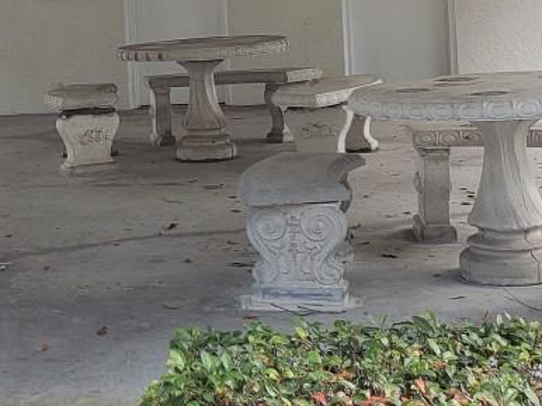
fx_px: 1518
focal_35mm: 97
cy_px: 53
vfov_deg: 15.1
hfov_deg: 19.8
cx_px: 32
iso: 50
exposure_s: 1/120
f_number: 2.4
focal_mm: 4.3
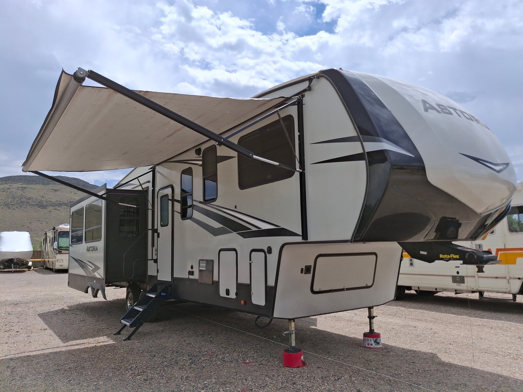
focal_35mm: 25
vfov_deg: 54.9
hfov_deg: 69.4
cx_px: 262
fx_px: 378
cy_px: 196
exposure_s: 1/4016
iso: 25
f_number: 1.8
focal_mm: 4.69
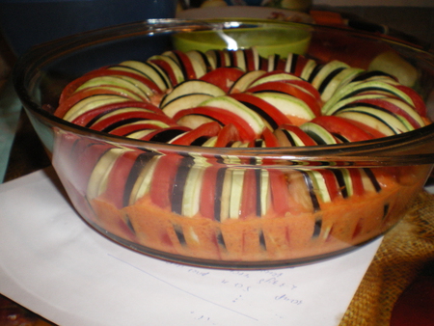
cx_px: 217
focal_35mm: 38
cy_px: 163
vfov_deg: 37.8
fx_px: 477
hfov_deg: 49.0
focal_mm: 6.3
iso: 250
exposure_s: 1/50
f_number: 4.6
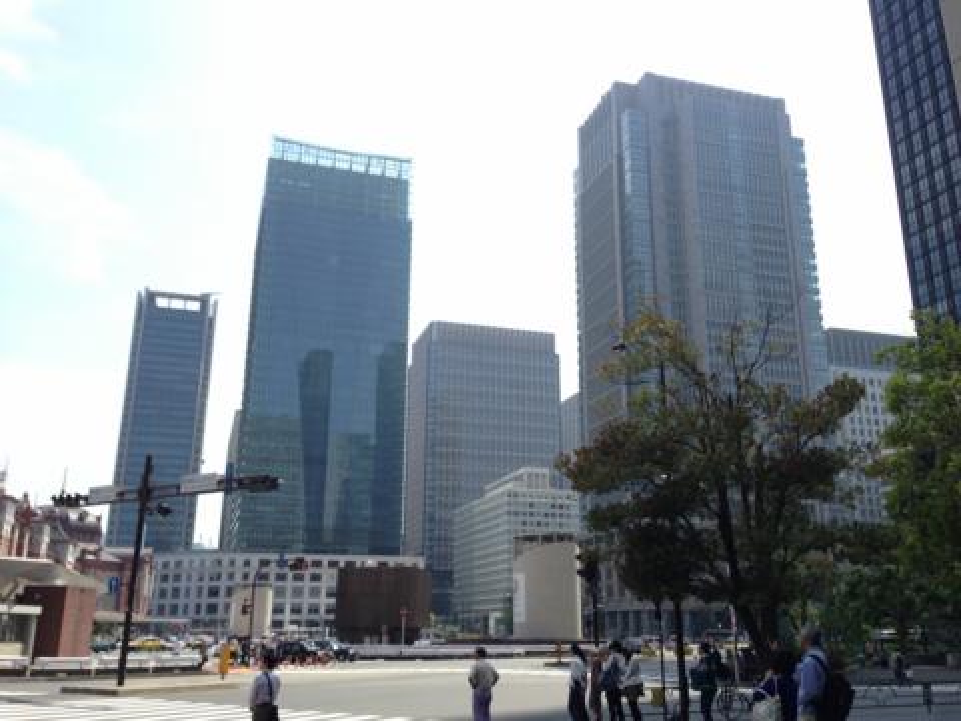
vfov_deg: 42.9
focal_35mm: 33
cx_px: 480
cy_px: 360
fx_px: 916
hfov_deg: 55.4
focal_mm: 4.13
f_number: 2.4
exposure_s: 1/919
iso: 50
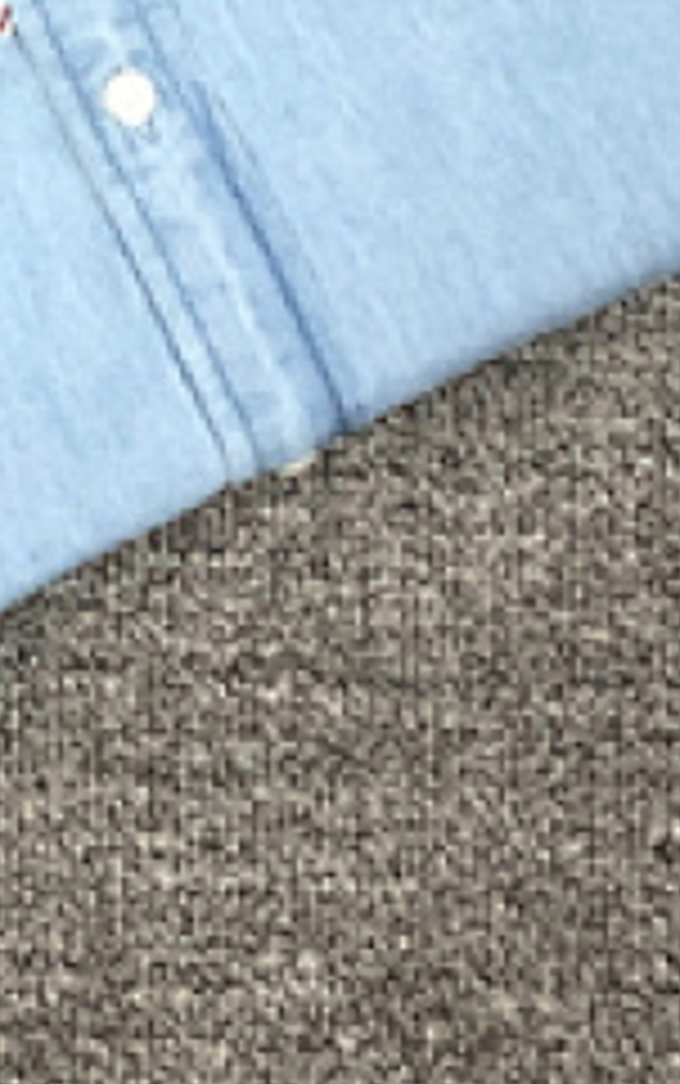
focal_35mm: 133
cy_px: -340
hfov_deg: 9.7
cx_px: -144
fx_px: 3937
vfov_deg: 15.0
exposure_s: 1/9
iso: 100
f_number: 1.8
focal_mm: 4
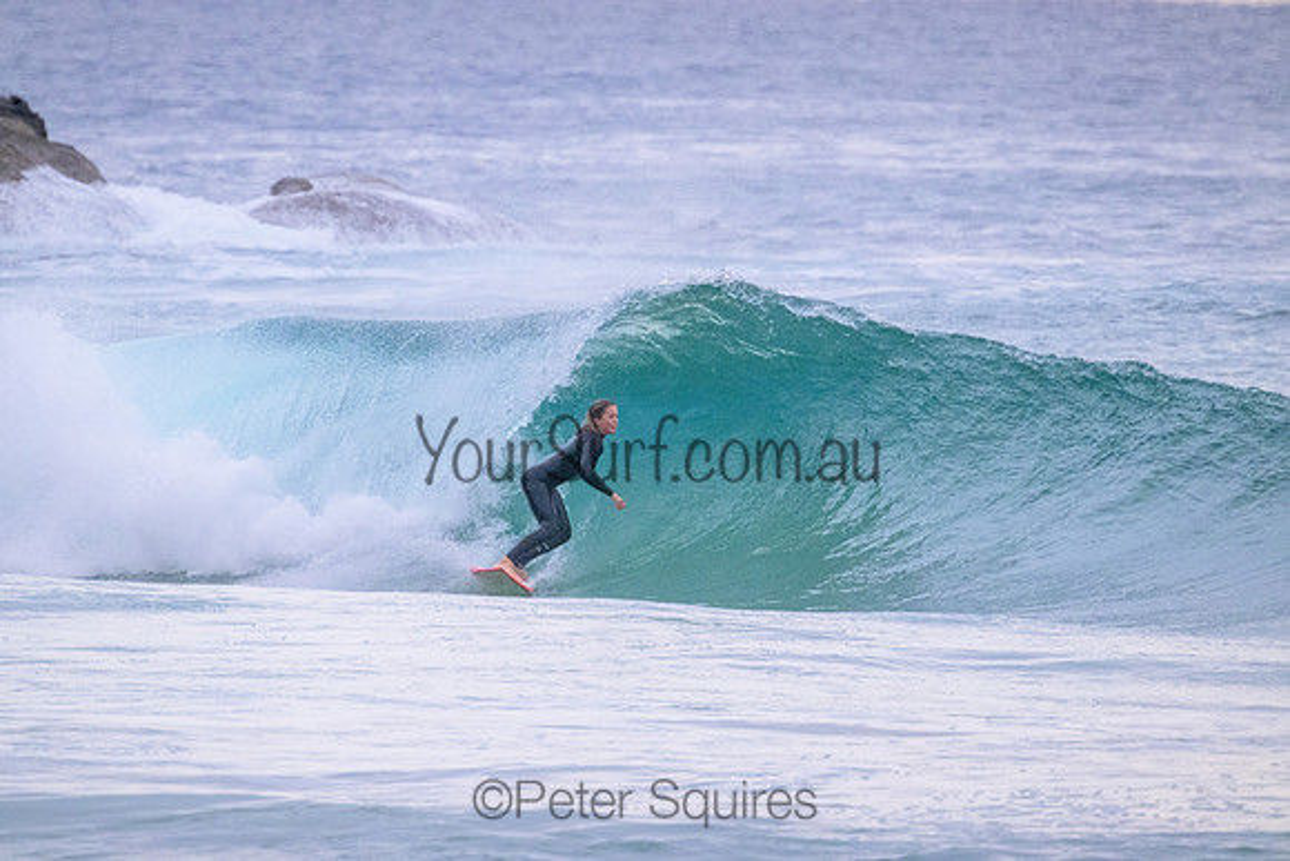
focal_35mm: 800
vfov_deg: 1.7
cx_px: 645
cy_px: 430
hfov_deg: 2.6
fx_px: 28672
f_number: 11
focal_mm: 800
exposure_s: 1/320
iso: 8000
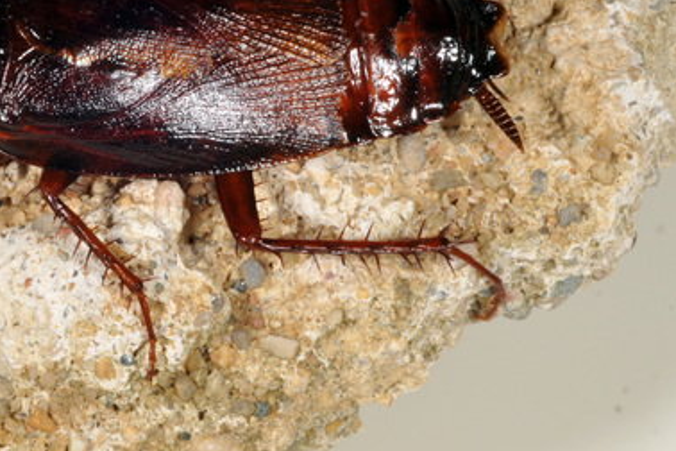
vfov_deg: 5.6
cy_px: 63
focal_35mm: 246
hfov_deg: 8.3
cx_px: 98
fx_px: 4619
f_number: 51
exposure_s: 1/60
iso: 400
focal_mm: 90
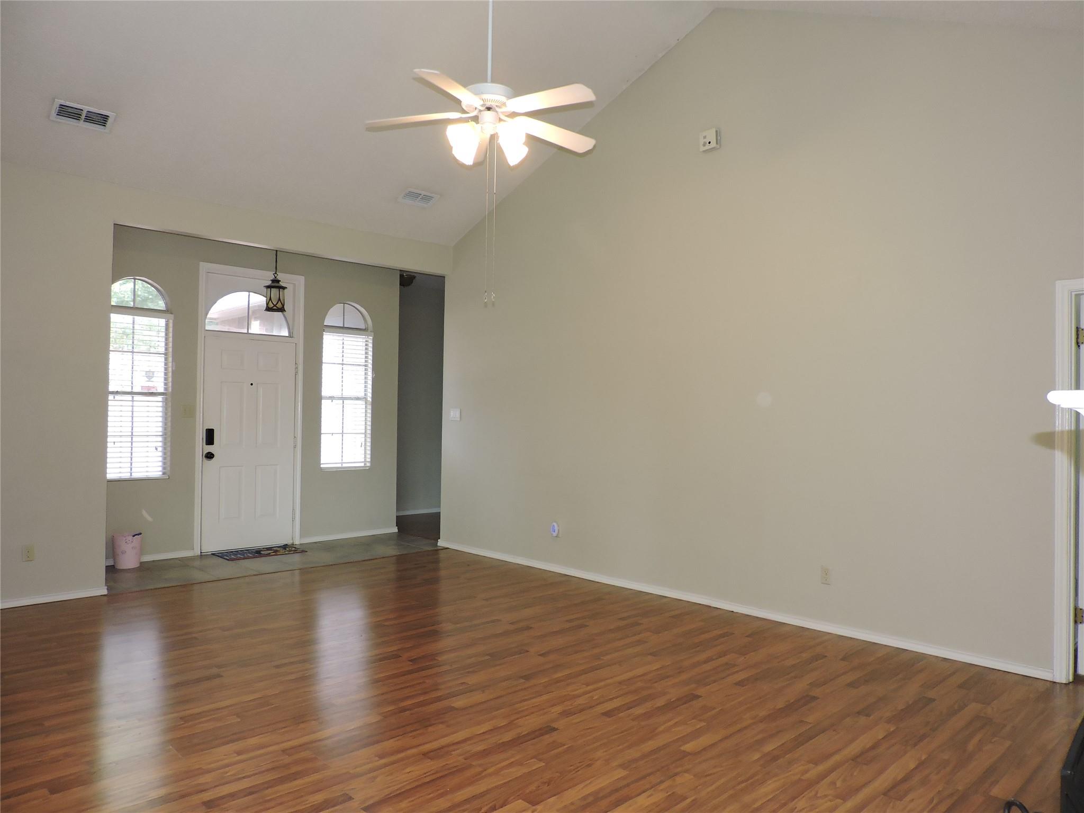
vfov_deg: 56.8
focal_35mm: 24
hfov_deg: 71.6
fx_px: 752
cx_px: 542
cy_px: 406
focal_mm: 4.3
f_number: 3
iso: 320
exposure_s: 1/40
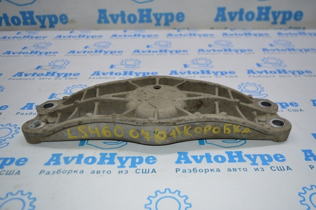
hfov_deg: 57.3
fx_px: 289
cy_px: 105
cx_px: 158
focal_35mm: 33
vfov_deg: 39.9
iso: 360
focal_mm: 22
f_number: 4
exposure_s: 1/125
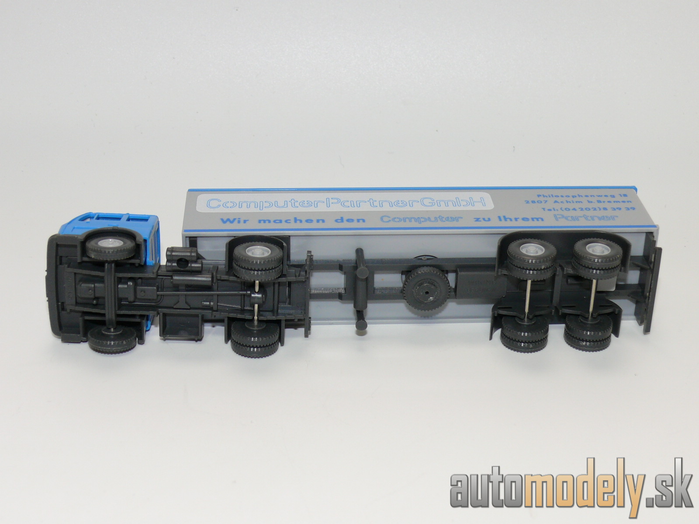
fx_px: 1272
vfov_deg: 23.3
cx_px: 350
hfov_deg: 30.7
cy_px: 262
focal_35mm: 63
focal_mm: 10.3
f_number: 4
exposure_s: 1/30
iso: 100
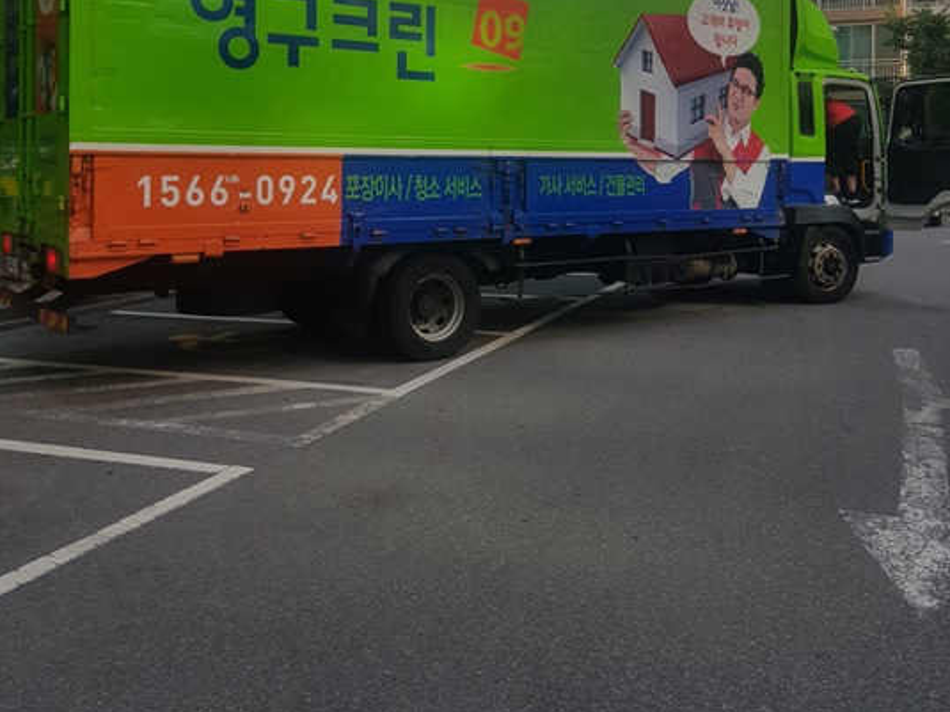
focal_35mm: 35
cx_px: 478
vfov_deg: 39.1
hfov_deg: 52.6
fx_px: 960
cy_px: 138
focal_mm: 4.3
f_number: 1.7
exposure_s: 1/802
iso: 40
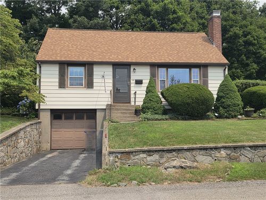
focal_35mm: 39
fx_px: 300
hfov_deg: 47.9
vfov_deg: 36.8
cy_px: 100
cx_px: 133
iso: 32
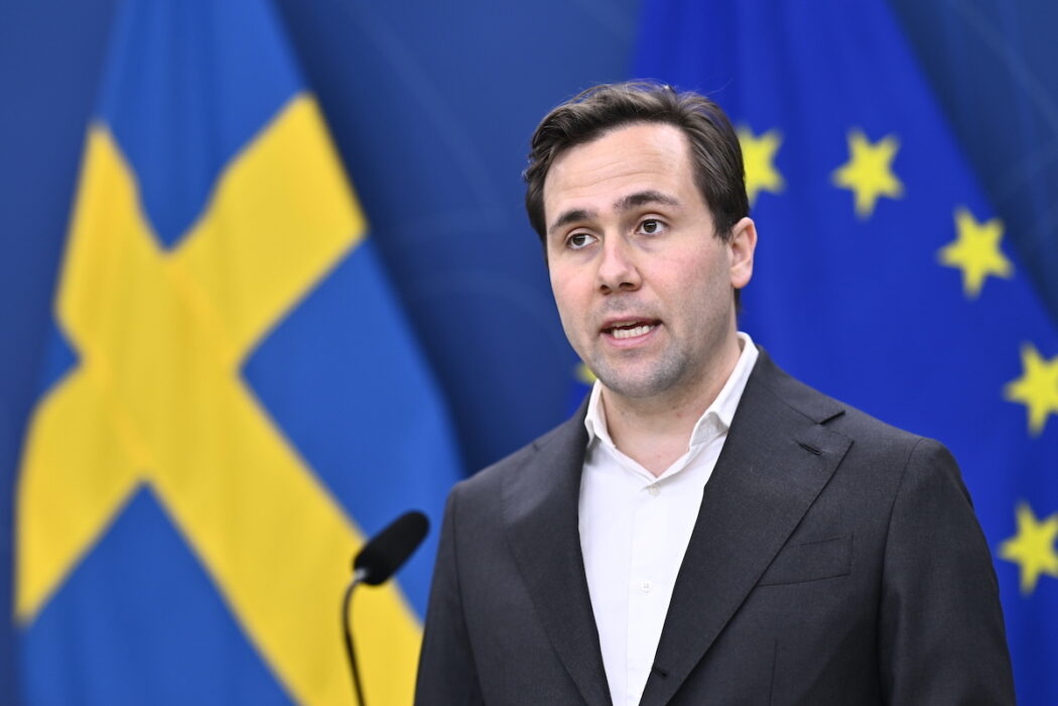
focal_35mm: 85
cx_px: 529
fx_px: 2498
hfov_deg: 23.9
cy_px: 353
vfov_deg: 16.1
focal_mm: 85
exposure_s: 1/320
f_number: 1.6
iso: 200
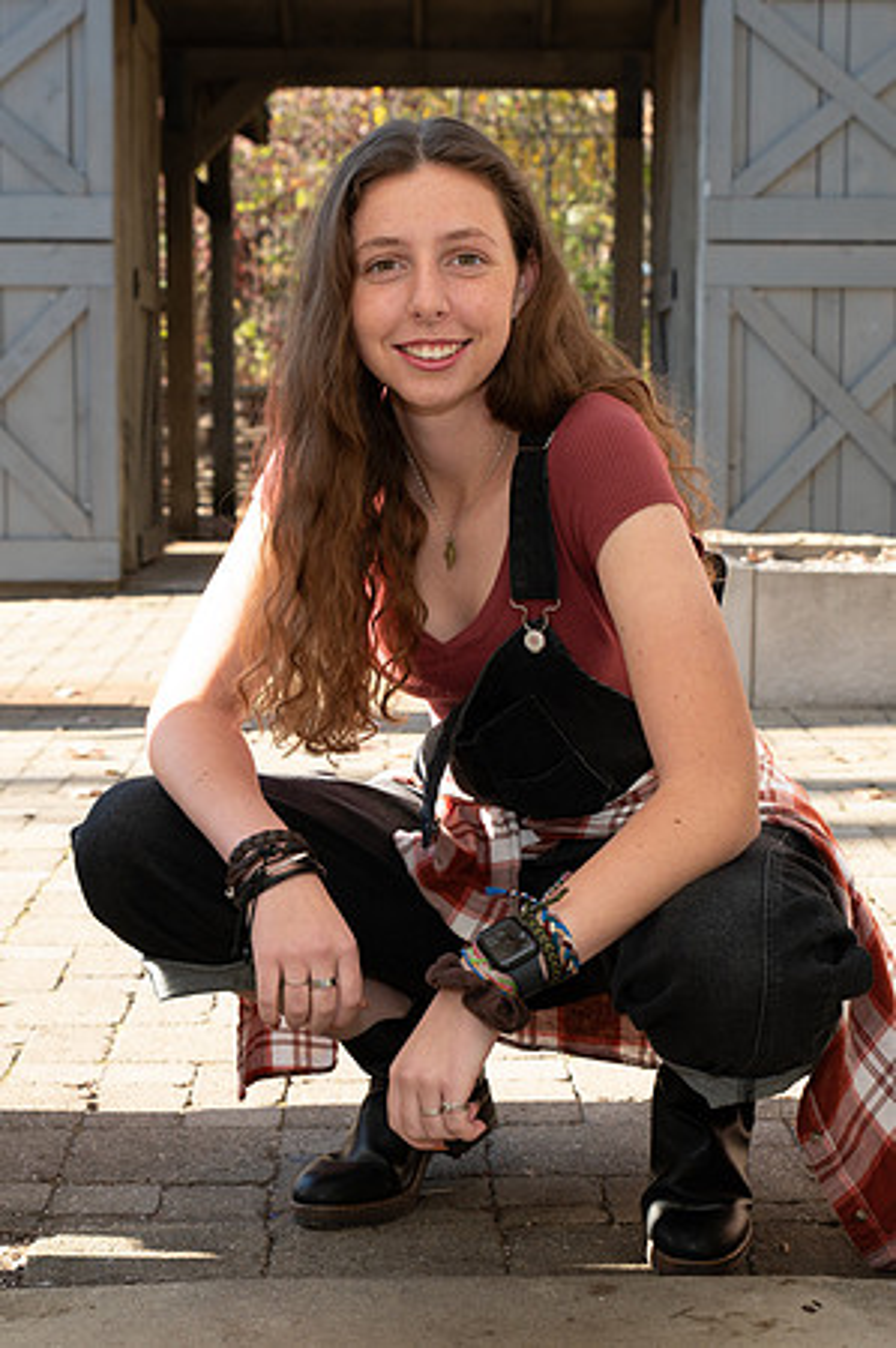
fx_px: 2629
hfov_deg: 19.3
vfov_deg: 28.8
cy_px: 672
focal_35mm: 70
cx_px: 478
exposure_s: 1/200
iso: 160
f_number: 5.6
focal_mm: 46
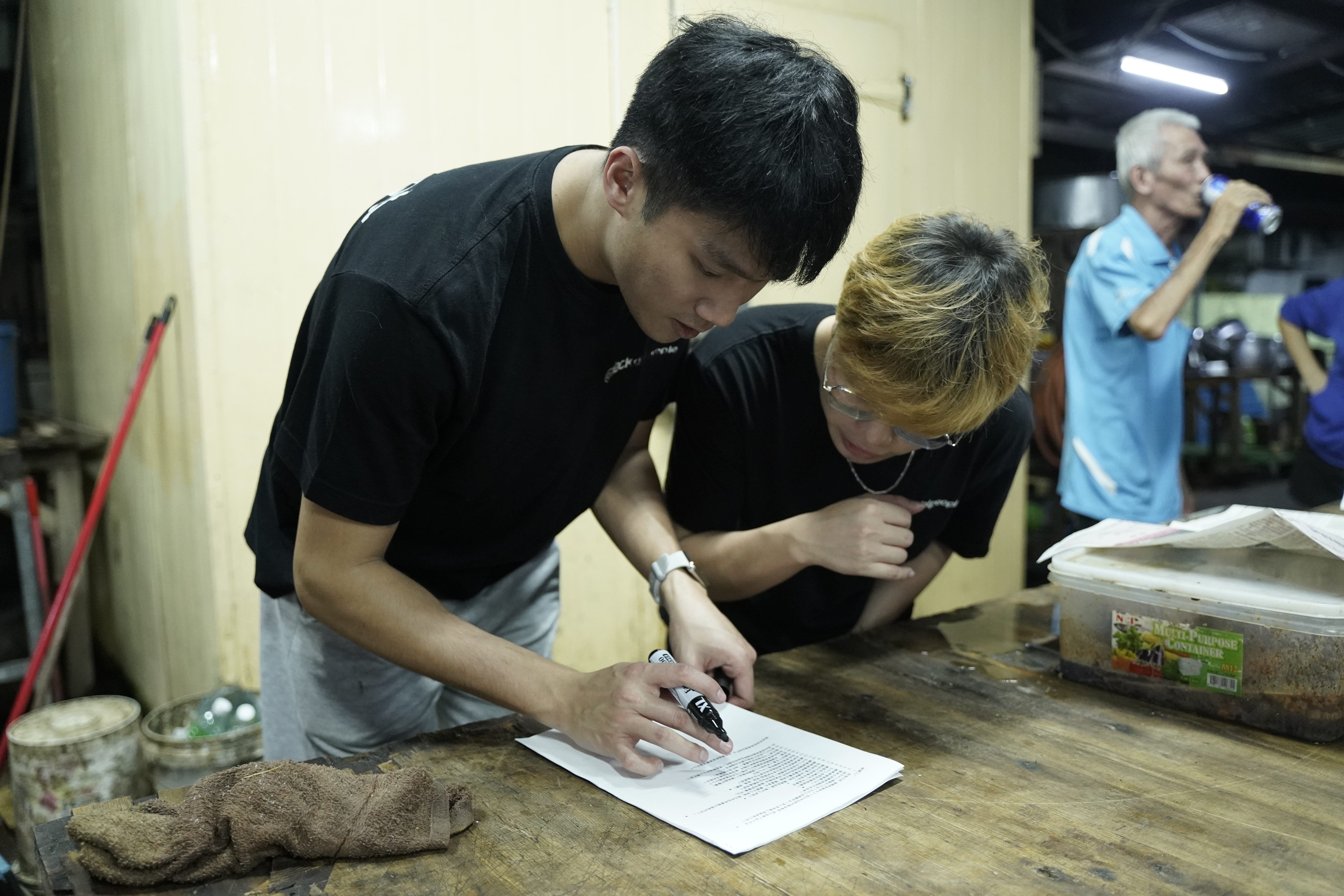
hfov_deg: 61.9
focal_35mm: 30
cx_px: 672
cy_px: 448
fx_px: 1120
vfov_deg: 43.6
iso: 5000
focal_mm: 30
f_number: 2.8
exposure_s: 1/125
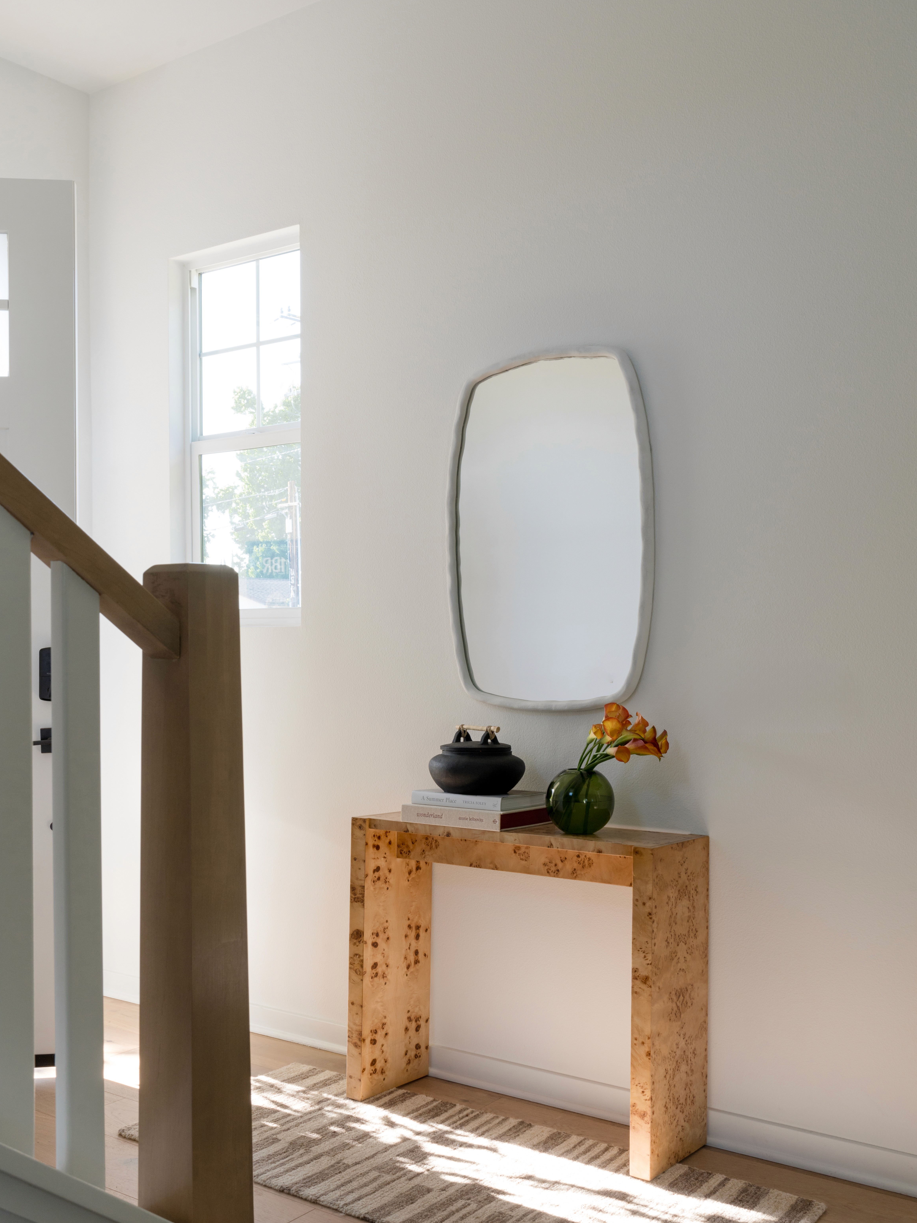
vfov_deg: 51.3
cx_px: 455
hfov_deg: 39.7
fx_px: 1272
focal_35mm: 36
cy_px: 657
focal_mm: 33
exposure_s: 1/13
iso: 400
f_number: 11
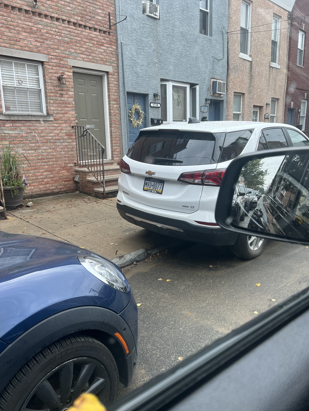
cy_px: 201
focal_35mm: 27
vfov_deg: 65.3
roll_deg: +0.6
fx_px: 321
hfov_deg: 51.4
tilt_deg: -13.3
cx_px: 156
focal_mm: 5.7
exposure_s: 1/293
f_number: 1.5
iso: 40
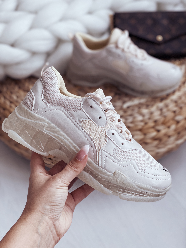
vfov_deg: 36.8
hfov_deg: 28.0
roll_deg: +0.8
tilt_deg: -42.5
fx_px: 373
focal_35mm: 52
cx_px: 93
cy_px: 124
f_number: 2
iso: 125
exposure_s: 1/122
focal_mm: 6
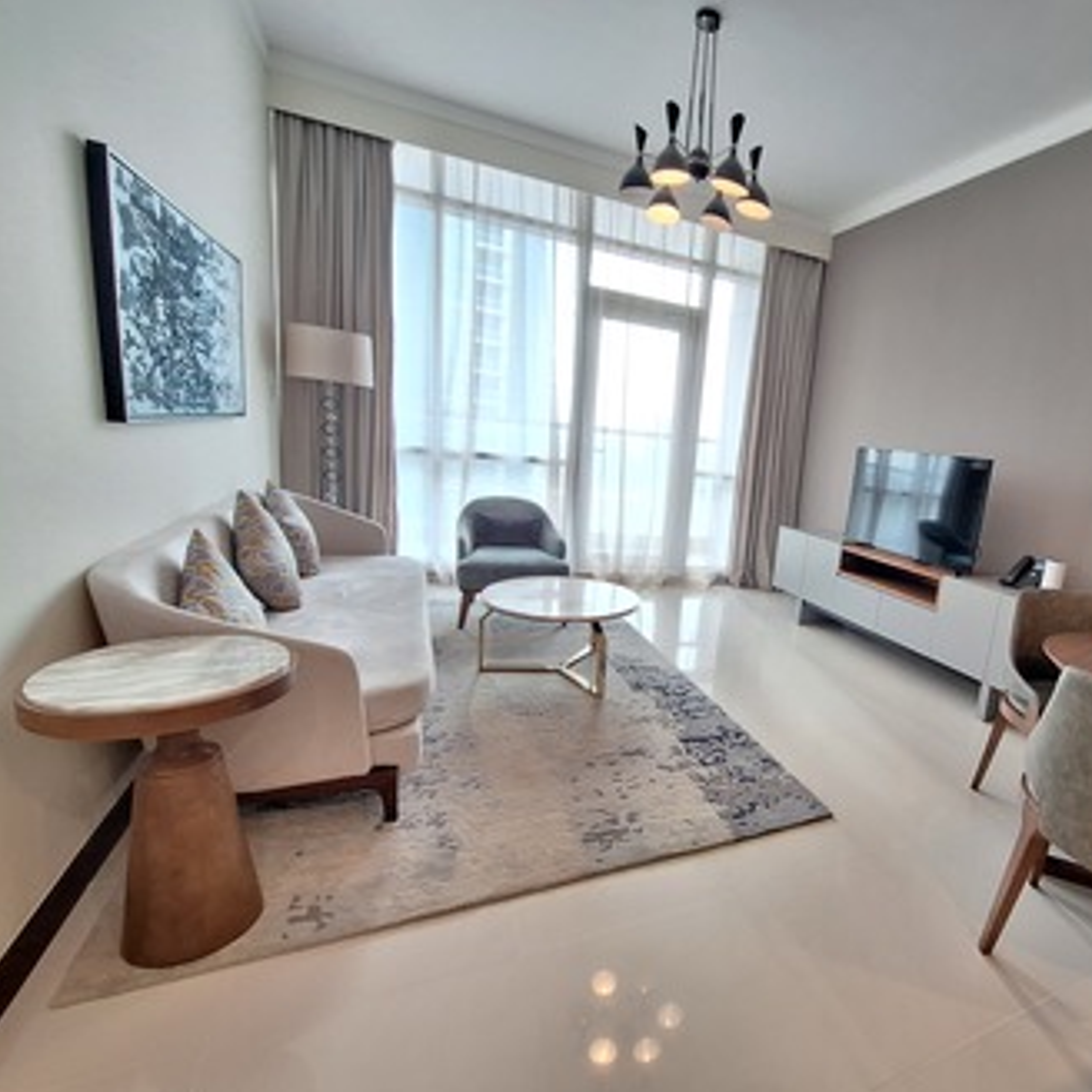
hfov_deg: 84.3
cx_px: 731
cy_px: 568
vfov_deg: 87.4
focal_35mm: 16
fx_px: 571
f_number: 2.2
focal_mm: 1.74
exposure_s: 1/33
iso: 160
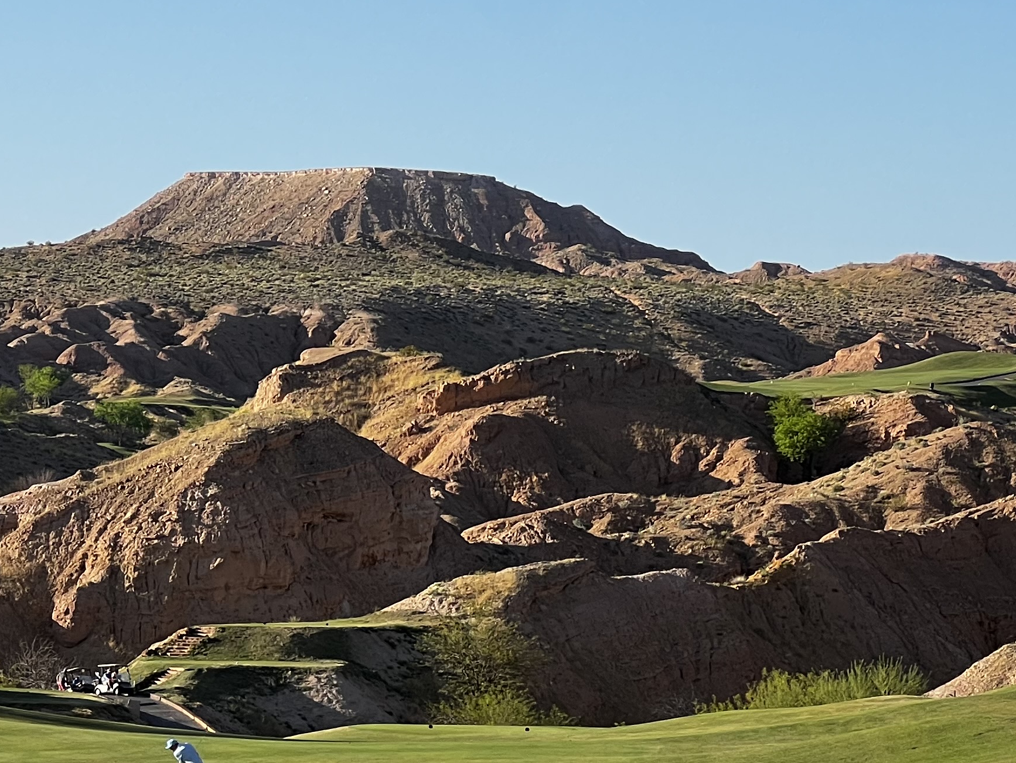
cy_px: 702
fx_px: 5254
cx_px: 229
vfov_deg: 8.3
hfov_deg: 11.0
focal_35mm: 179
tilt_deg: -2.2
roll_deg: -1.1
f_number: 2.8
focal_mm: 9
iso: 32
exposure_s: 1/561
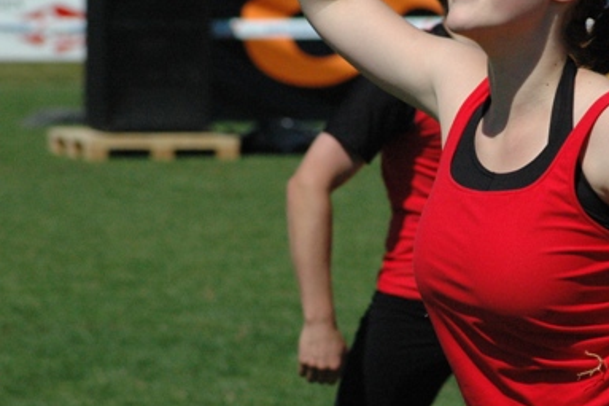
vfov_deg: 2.9
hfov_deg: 4.3
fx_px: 8048
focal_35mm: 476
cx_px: 507
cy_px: 212
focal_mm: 190
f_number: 10
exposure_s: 1/3200
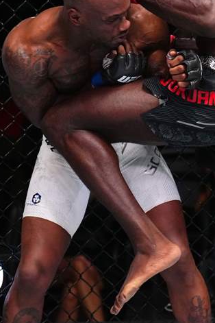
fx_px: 2033
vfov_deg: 9.1
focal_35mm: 227
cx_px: 176
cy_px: 96
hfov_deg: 6.0
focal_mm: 99
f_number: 2.8
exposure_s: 1/1250
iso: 4000
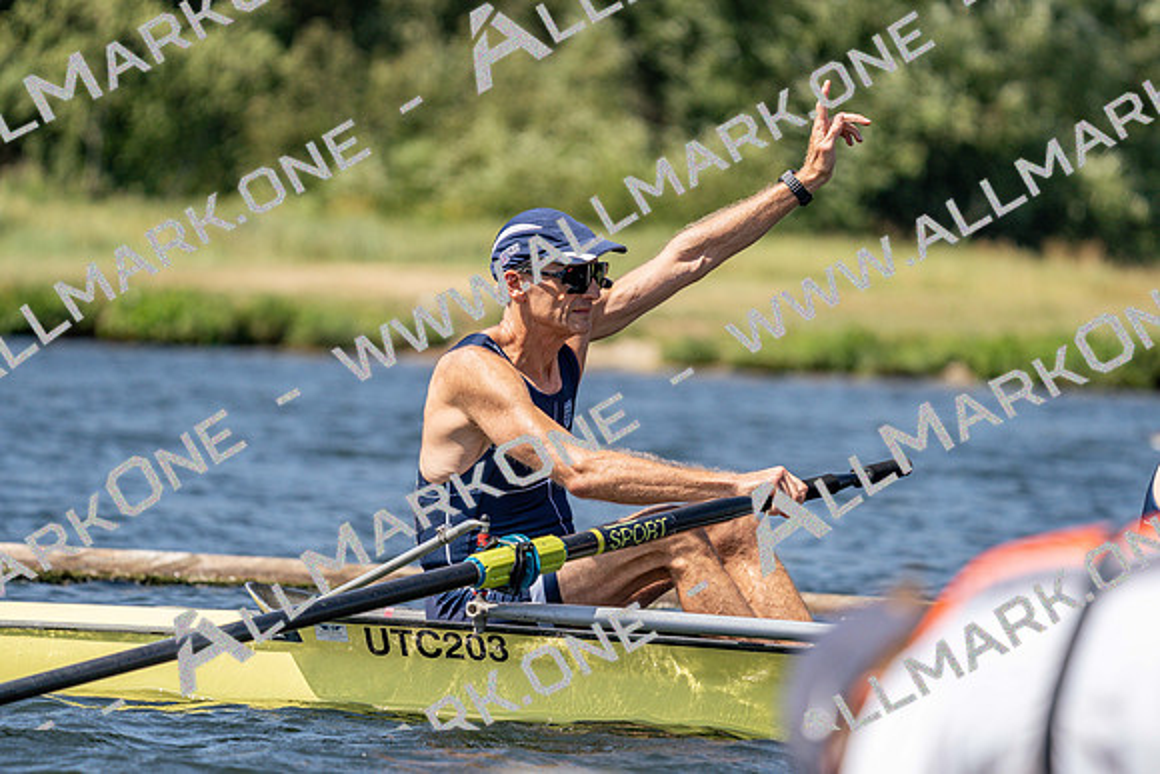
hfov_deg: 6.4
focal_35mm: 324
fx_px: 10442
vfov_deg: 4.2
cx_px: 580
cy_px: 387
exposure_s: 1/2000
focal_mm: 324
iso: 320
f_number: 6.3
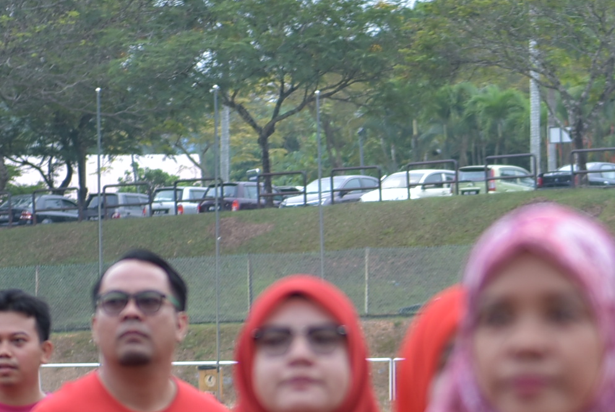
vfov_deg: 4.3
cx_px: 708
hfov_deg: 6.5
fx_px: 5404
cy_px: 517
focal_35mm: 316
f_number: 2.8
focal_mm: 70
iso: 100
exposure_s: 1/200
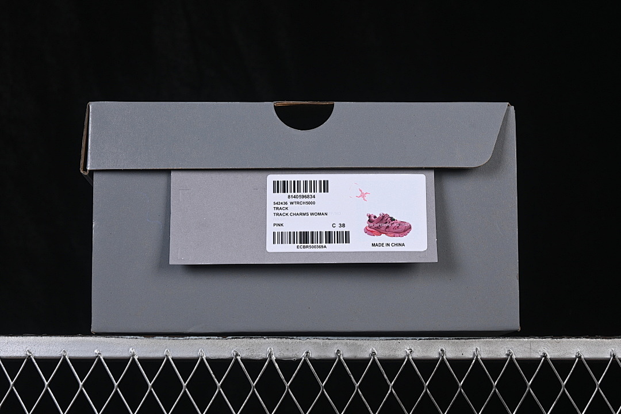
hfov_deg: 27.0
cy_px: 207
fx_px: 1294
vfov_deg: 18.2
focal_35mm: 75
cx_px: 310
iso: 160
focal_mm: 50
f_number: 8
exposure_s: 1/80
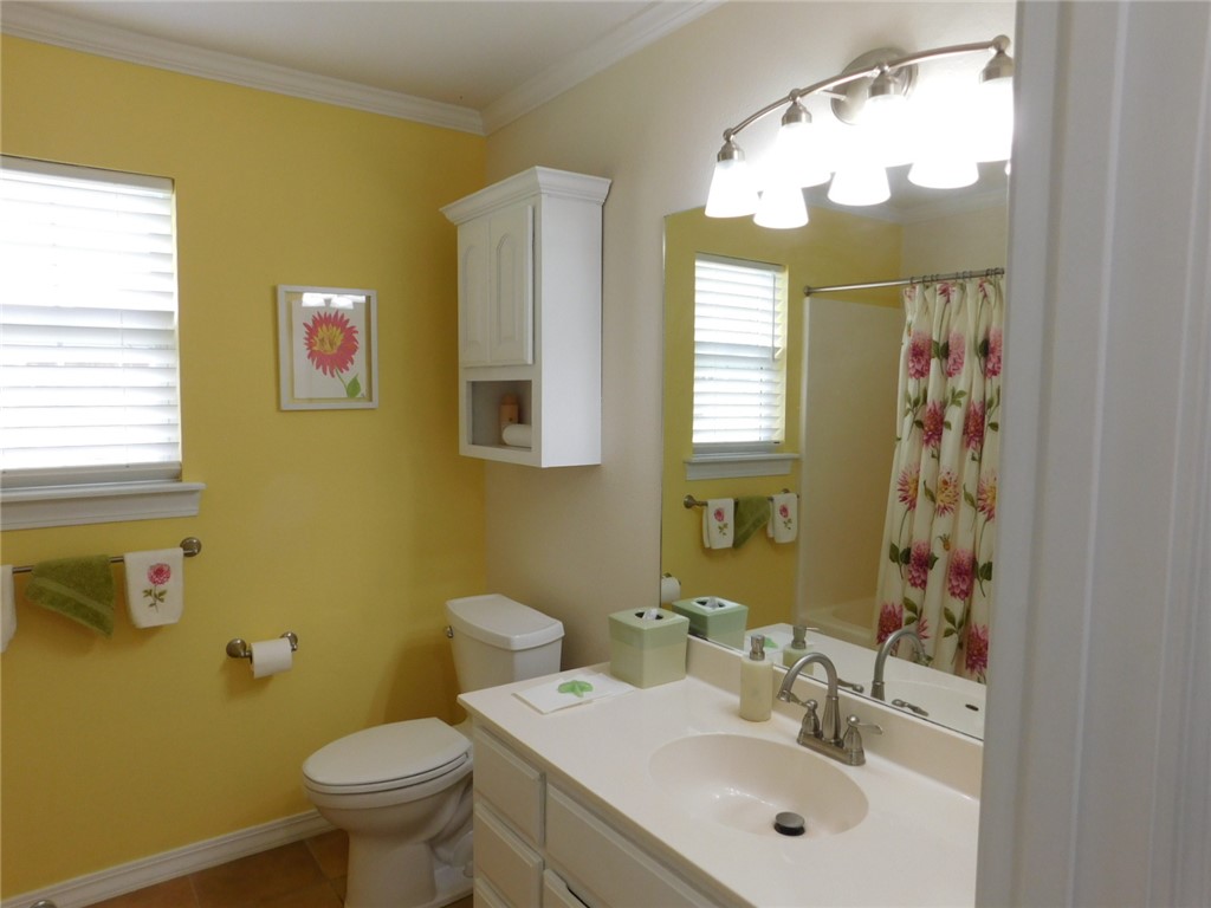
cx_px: 606
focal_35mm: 23
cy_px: 454
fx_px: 805
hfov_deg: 73.9
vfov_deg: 58.9
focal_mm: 4
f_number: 3
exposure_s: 1/50
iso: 125
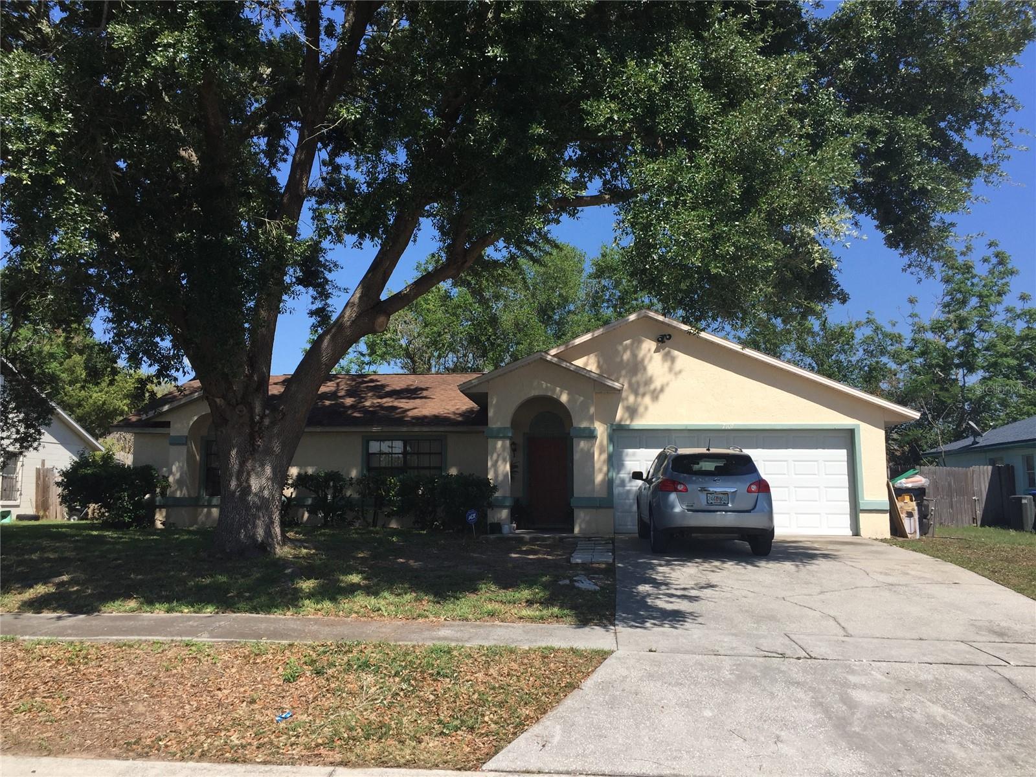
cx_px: 518
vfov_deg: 48.2
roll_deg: -1.4
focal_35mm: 29
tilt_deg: +6.8
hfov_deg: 61.7
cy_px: 388
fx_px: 868
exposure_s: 1/1647
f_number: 2.2
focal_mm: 4.15
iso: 32
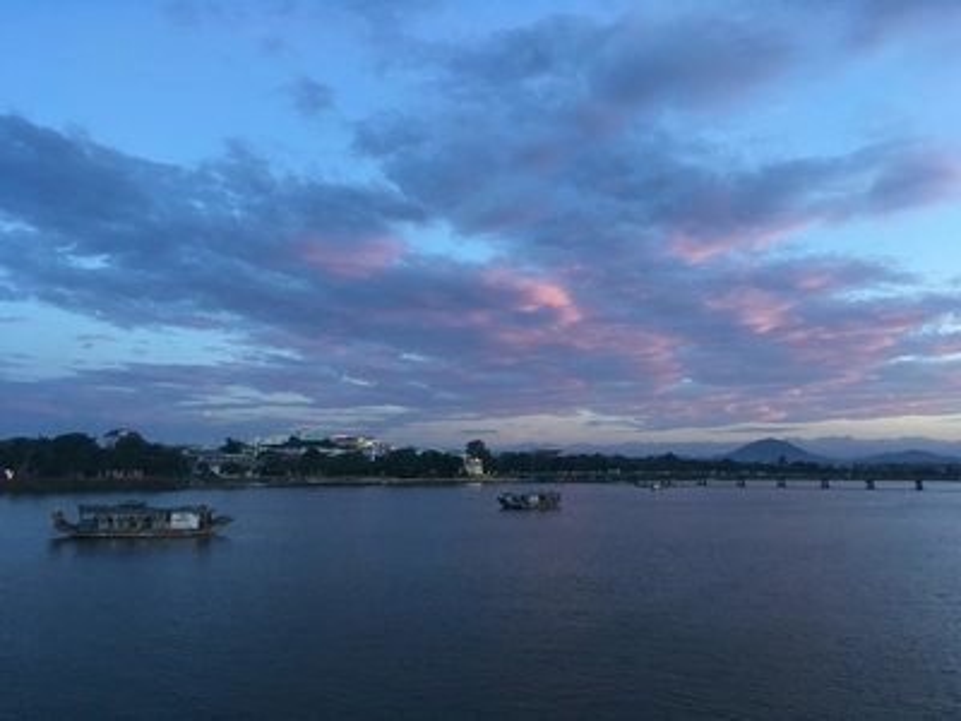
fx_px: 805
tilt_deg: +8.6
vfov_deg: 48.2
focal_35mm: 29
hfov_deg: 61.7
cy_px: 360
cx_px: 480
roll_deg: -1.6
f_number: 2.2
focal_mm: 4.15
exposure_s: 1/33
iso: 50
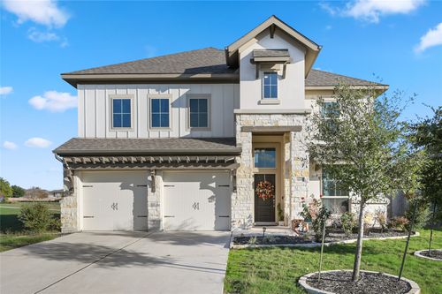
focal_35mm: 20
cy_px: 147
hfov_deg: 85.4
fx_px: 239
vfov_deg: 63.2
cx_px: 221
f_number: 8
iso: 100
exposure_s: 1/125
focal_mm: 19.5
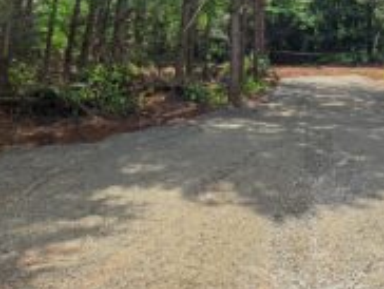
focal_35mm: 38
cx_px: 305
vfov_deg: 31.0
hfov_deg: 46.5
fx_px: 422
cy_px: -70
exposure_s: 1/2077
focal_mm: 2.2
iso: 32
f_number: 1.9
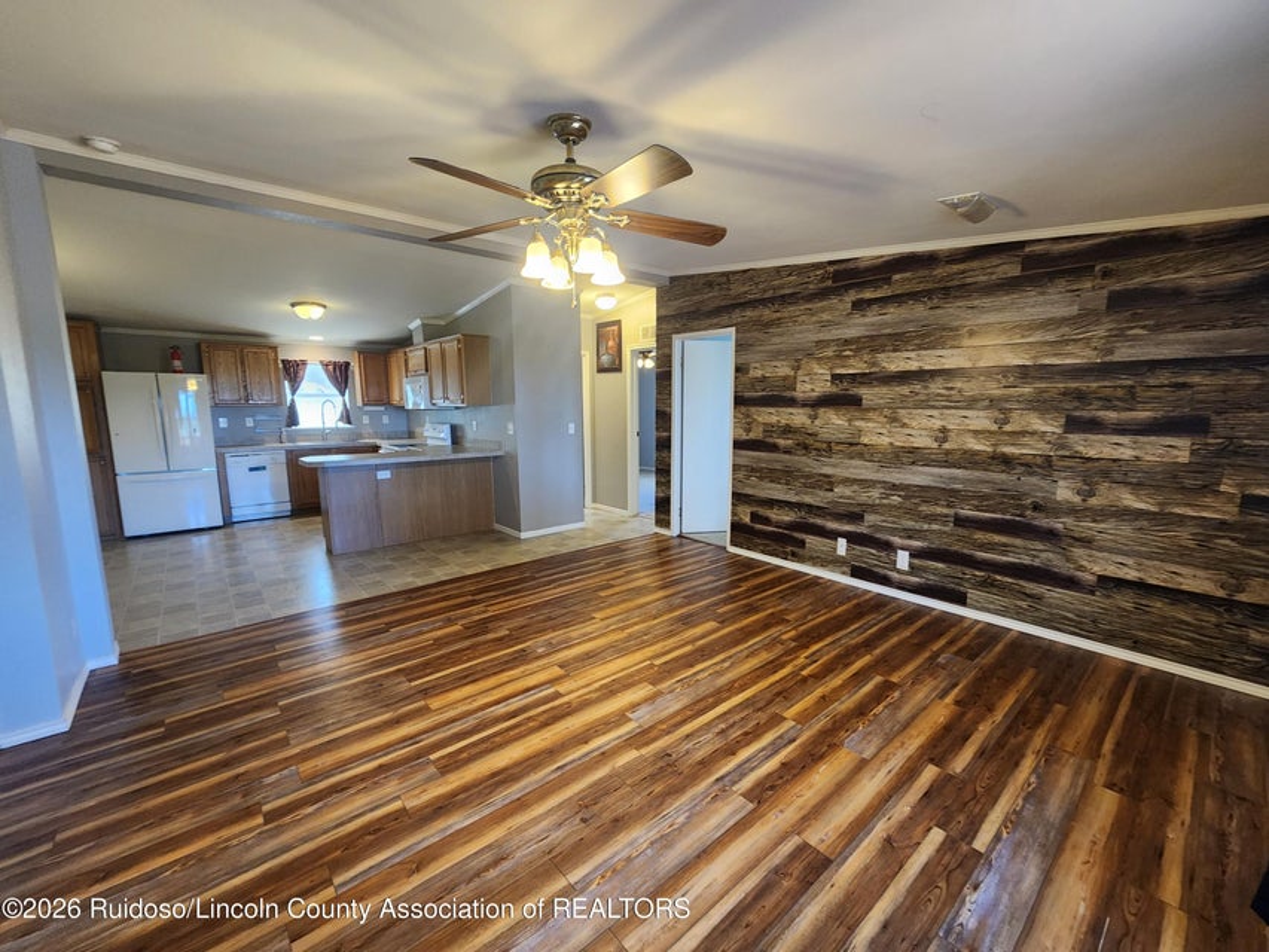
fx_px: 477
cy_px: 476
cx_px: 634
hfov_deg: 106.2
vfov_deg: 89.9
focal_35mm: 13
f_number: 2.2
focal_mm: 2.2
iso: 400
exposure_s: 1/60
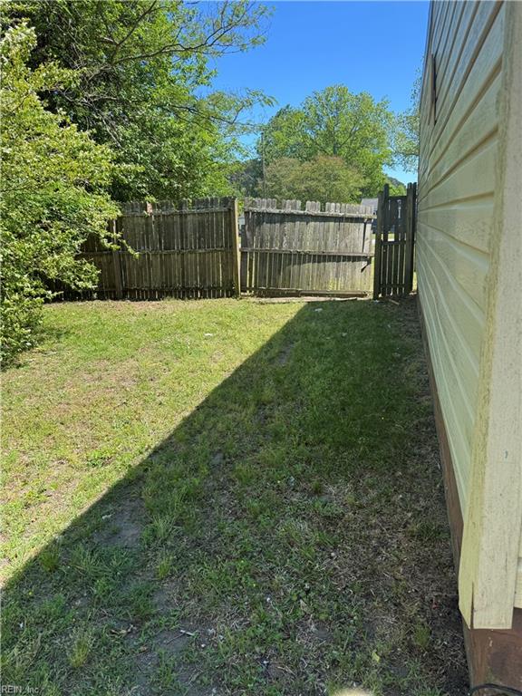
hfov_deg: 56.8
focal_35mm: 24
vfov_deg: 71.6
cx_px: 261
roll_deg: +2.3
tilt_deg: -13.7
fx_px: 483
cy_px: 348
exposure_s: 1/1131
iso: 80
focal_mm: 6.76
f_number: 1.78
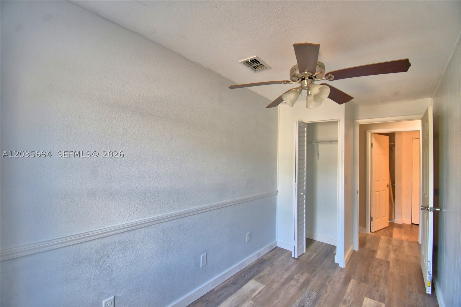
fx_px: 192
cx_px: 230
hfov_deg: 100.4
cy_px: 154
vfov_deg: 77.3
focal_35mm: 15
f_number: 4.5
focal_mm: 10
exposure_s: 1/100
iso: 400
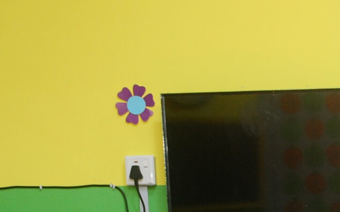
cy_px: 417
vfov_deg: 8.0
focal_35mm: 157
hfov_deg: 12.8
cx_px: 473
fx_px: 1454
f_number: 3.5
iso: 640
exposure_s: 1/125
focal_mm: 38
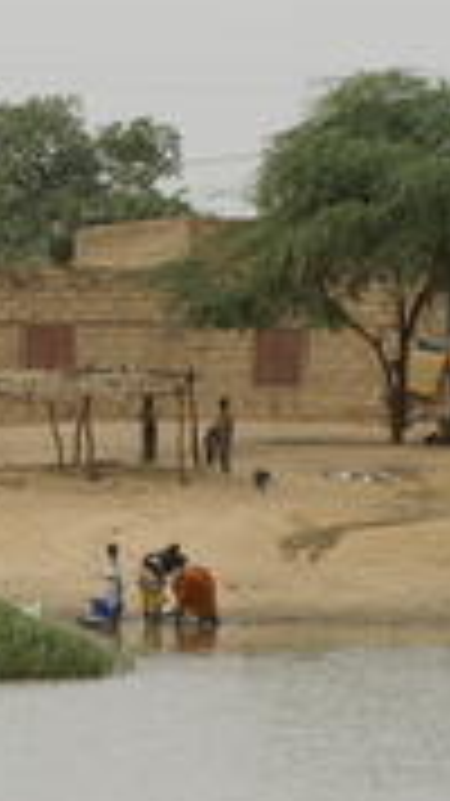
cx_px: -184
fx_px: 11126
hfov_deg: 2.3
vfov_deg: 4.1
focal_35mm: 524
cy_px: 412
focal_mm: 110
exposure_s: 1/320
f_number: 9
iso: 100
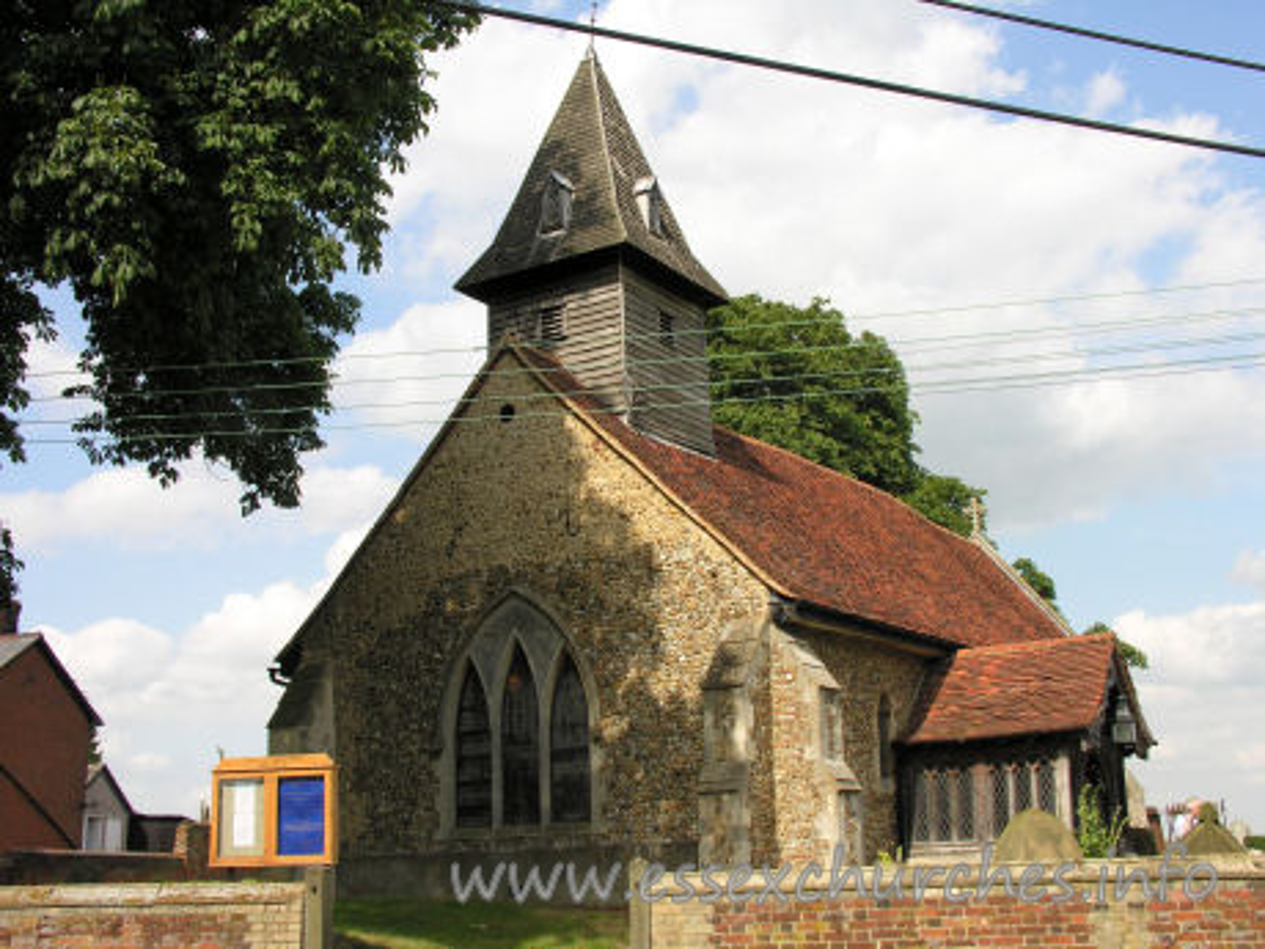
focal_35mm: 43
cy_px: 474
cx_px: 632
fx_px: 1571
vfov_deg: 33.6
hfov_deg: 43.9
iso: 50
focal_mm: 11
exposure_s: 1/150
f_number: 5.8
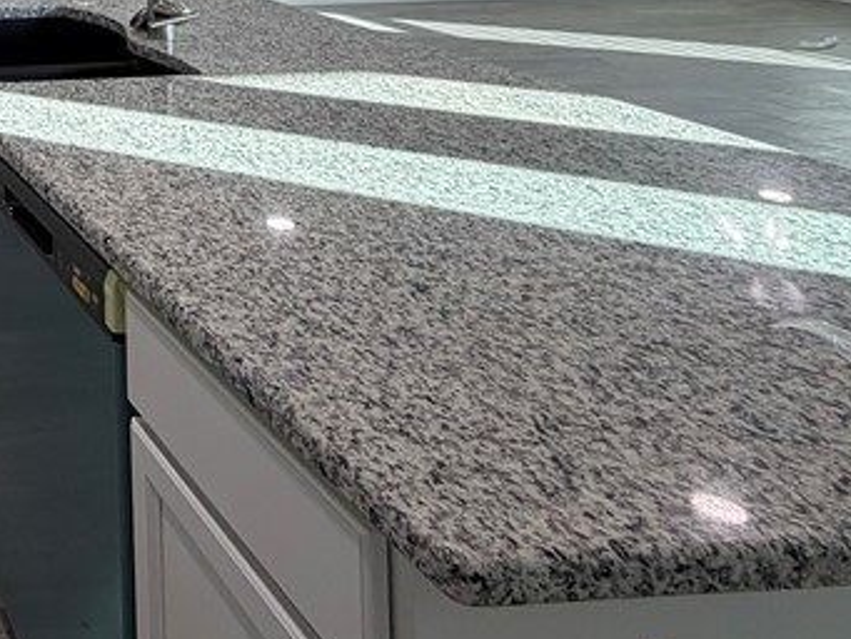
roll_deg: +1.9
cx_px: -282
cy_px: -185
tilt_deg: +0.7
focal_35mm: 42
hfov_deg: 32.4
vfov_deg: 28.4
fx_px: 1033
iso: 125
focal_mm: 2.22
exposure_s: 1/120
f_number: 2.2
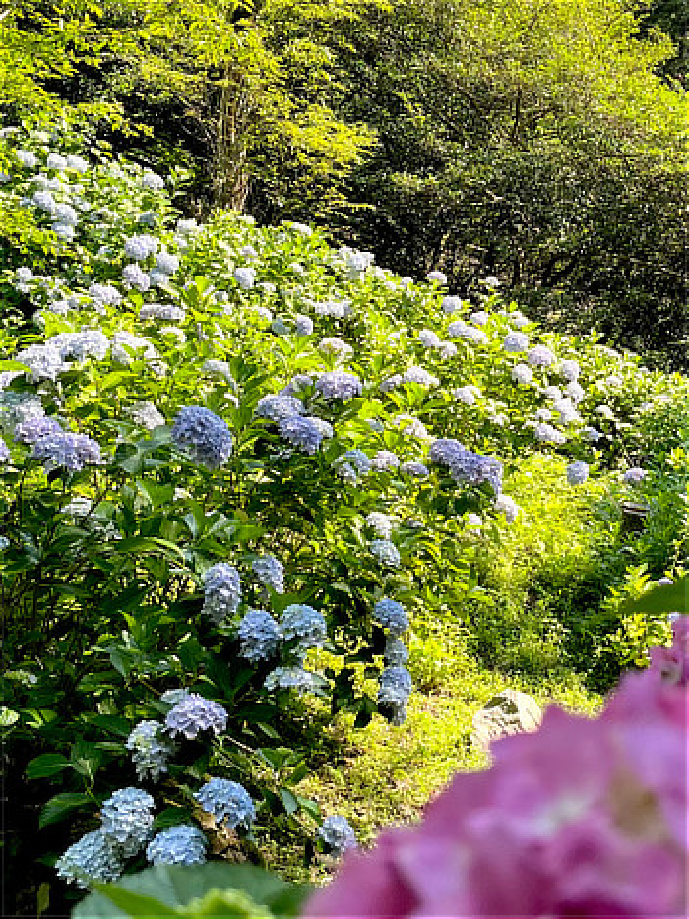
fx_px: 690
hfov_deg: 53.0
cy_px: 460
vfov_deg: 67.3
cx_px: 344
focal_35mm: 26
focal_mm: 5.1
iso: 50
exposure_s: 1/913
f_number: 1.6
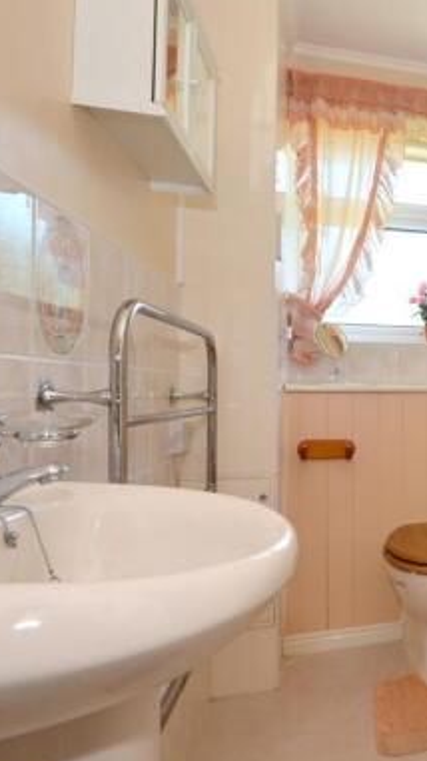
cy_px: 385
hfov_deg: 34.0
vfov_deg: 69.9
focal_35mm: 27
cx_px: 521
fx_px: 544
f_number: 11
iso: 200
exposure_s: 1/6
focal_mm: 10
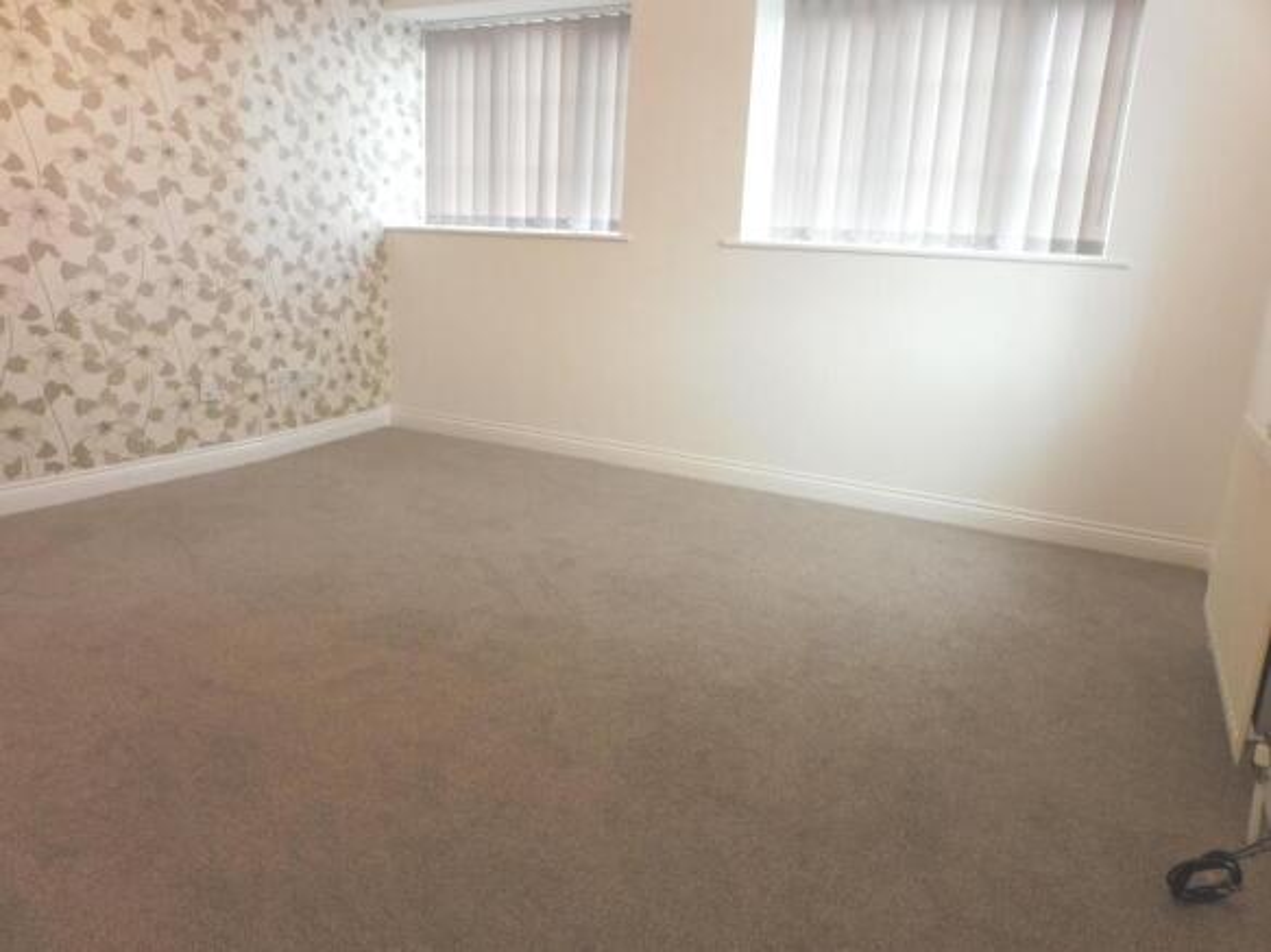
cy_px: 476
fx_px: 881
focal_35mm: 24
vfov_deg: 56.8
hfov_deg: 71.6
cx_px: 636
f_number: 5
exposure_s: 1/30
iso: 200
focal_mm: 4.3
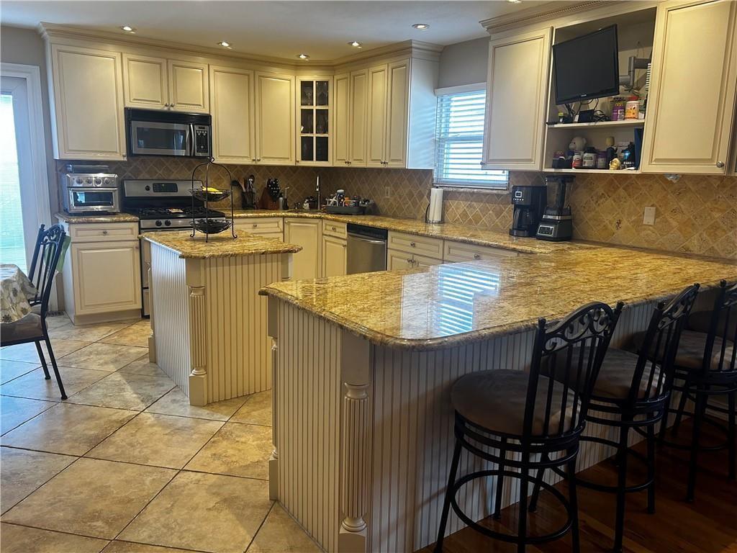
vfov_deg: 53.1
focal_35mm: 26
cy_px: 276
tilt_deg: -9.8
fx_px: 554
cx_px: 368
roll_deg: -1.9
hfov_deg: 67.3
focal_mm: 5.7
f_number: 1.5
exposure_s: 1/120
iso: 125
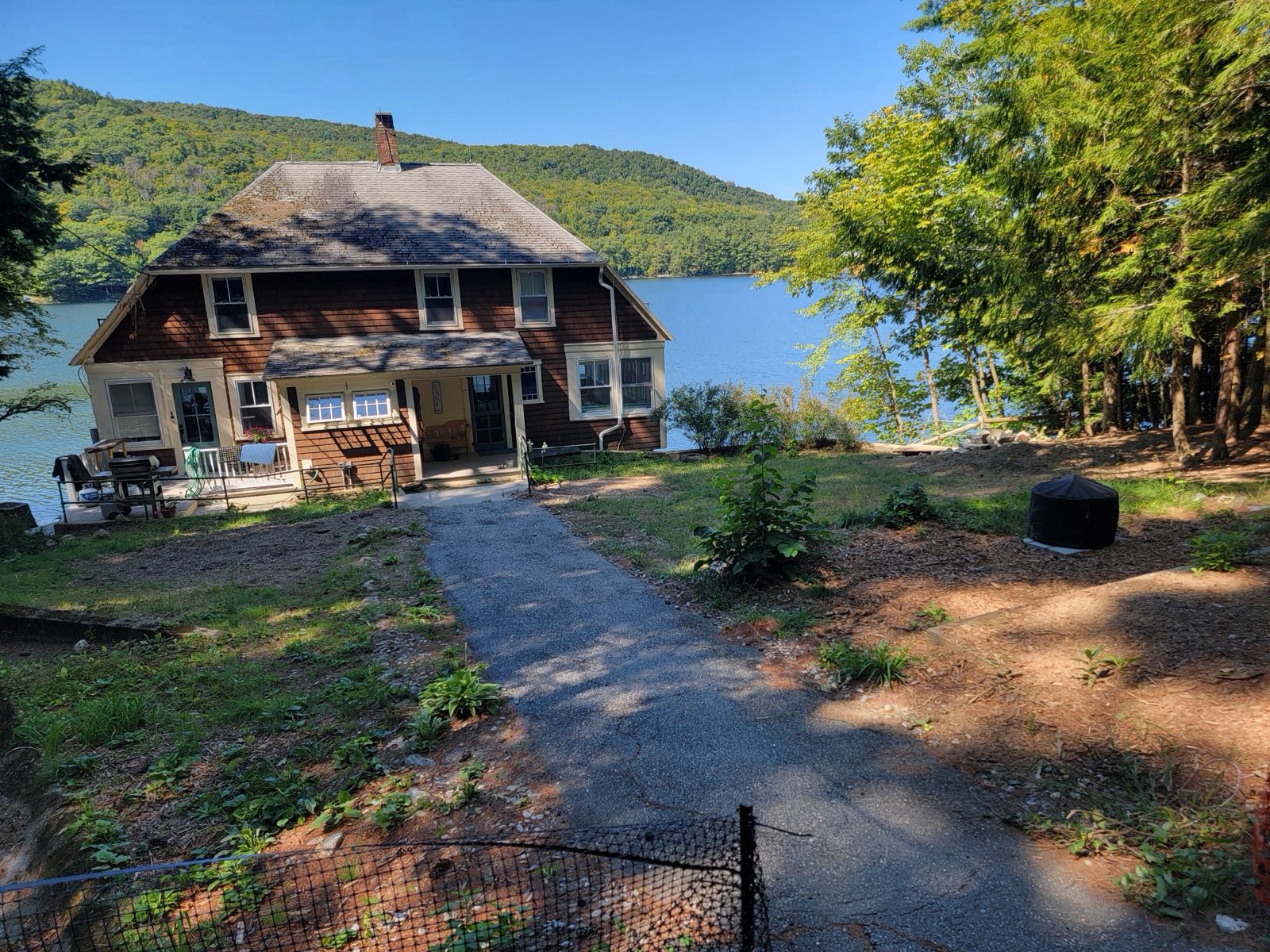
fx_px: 881
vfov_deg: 56.8
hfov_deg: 71.6
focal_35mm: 24
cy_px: 476
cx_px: 635
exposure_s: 1/270
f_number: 1.8
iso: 16
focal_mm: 6.7
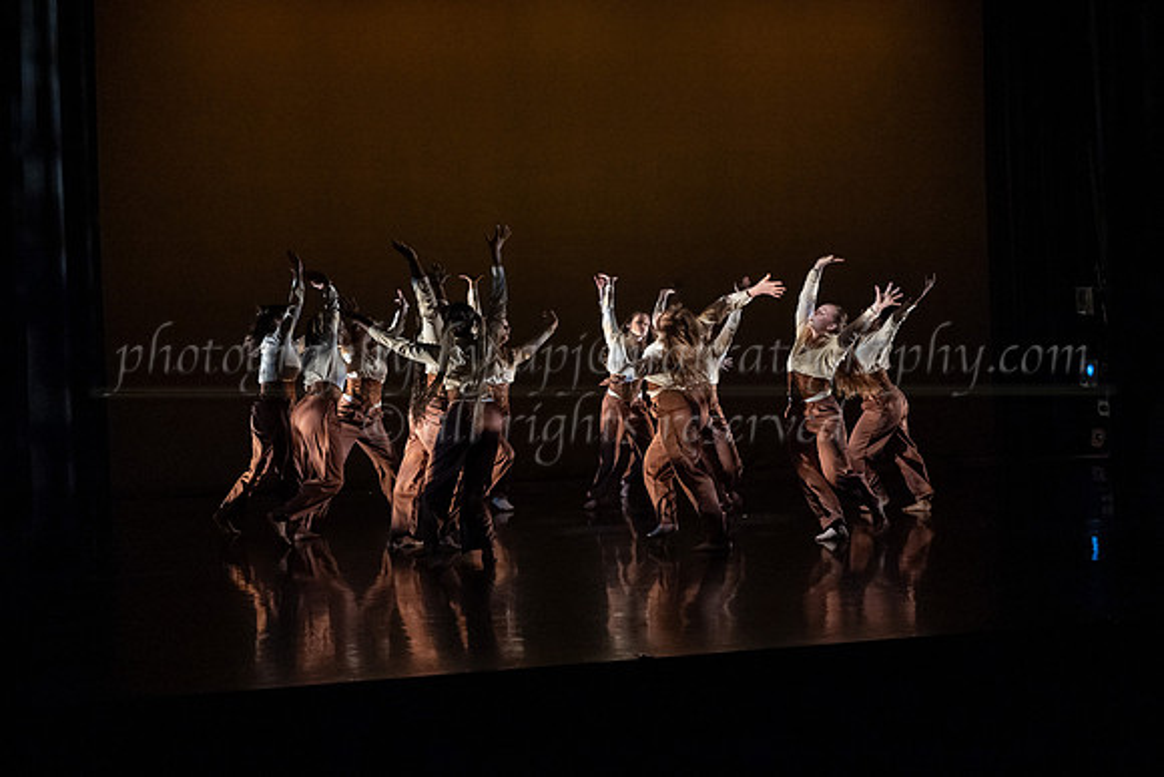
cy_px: 366
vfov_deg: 27.9
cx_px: 594
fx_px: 1562
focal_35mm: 48
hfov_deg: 40.9
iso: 4000
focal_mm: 41
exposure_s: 1/400
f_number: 3.5
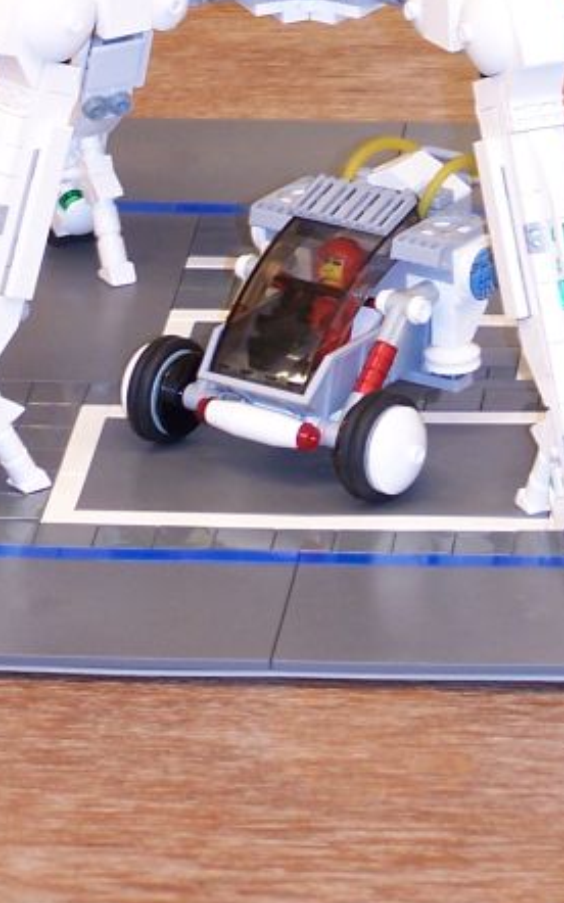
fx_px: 6349
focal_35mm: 258
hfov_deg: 5.1
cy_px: -45
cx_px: 317
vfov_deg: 8.1
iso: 80
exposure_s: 1/4
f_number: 3.2
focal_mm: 17.5
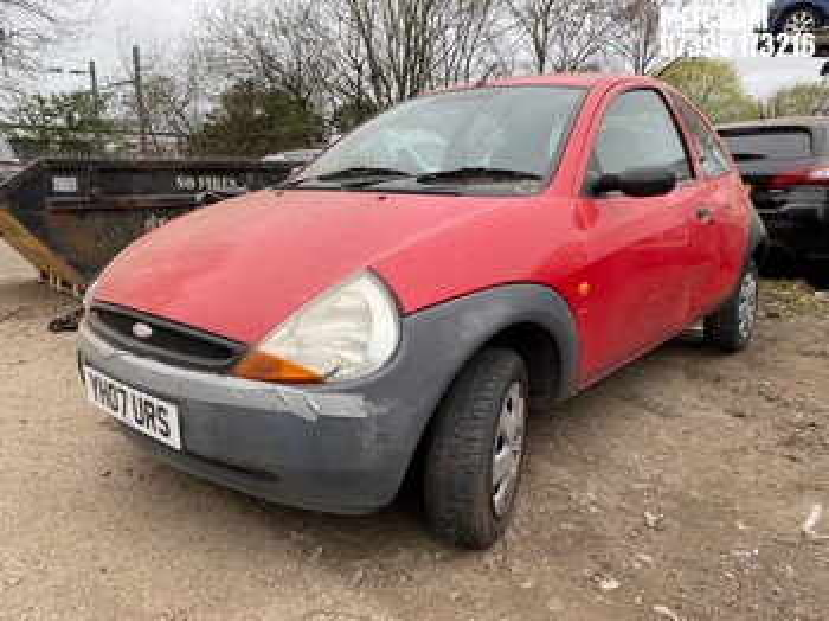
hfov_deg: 67.3
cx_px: 414
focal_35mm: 26
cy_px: 310
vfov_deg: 53.0
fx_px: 622
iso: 32
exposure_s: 1/573
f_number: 1.8
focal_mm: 4.25
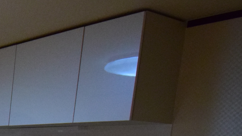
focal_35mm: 58
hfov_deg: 24.3
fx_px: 372
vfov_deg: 18.0
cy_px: 215
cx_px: -154
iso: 1600
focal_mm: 10
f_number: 4.8
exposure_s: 1/125
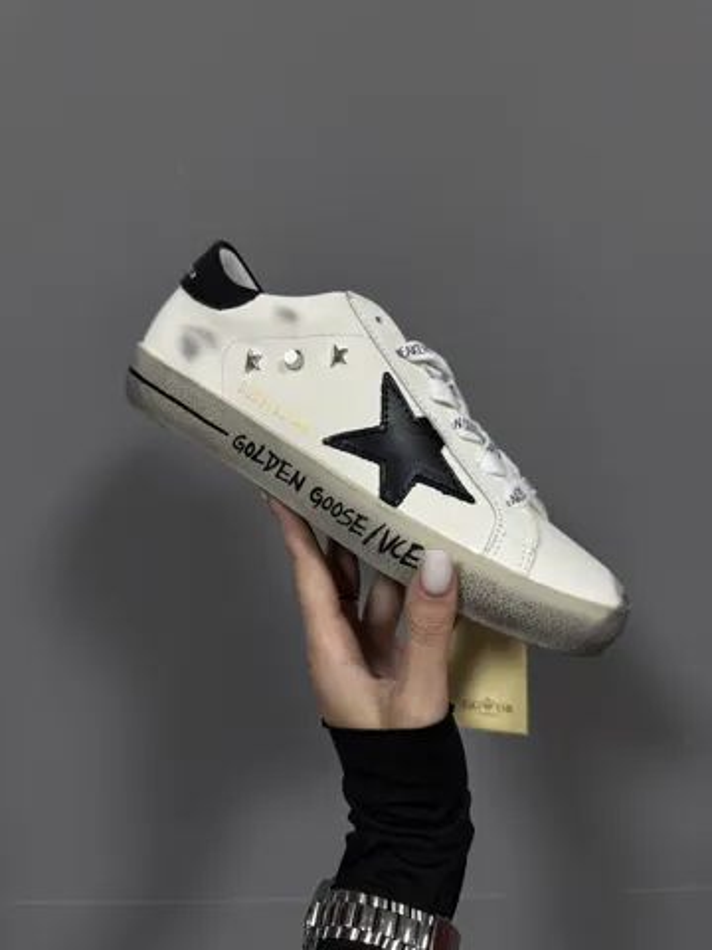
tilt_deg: -13.6
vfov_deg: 71.6
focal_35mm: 24
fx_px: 658
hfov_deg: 56.8
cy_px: 475
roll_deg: +2.9
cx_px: 356
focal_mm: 6.76
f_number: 1.78
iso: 200
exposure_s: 1/112
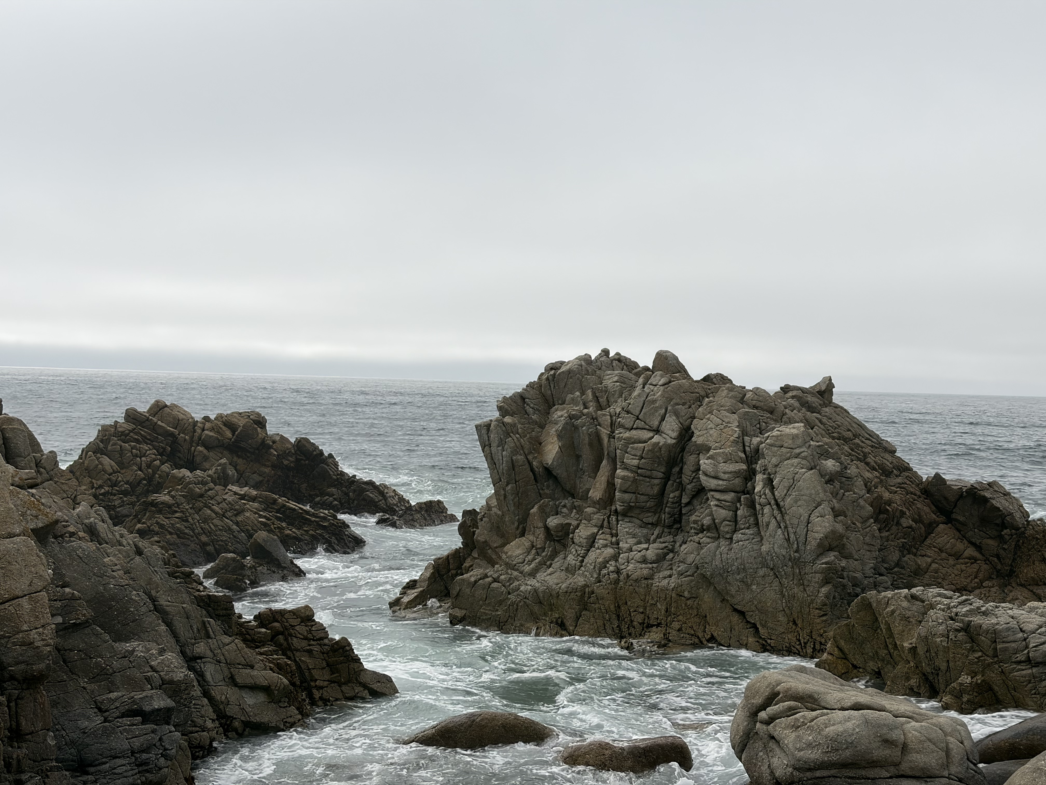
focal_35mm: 52
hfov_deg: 36.8
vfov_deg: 28.0
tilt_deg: +0.3
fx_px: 1571
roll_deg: -1.4
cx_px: 523
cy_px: 392
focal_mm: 5.96
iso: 32
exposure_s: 1/8850
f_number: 1.6
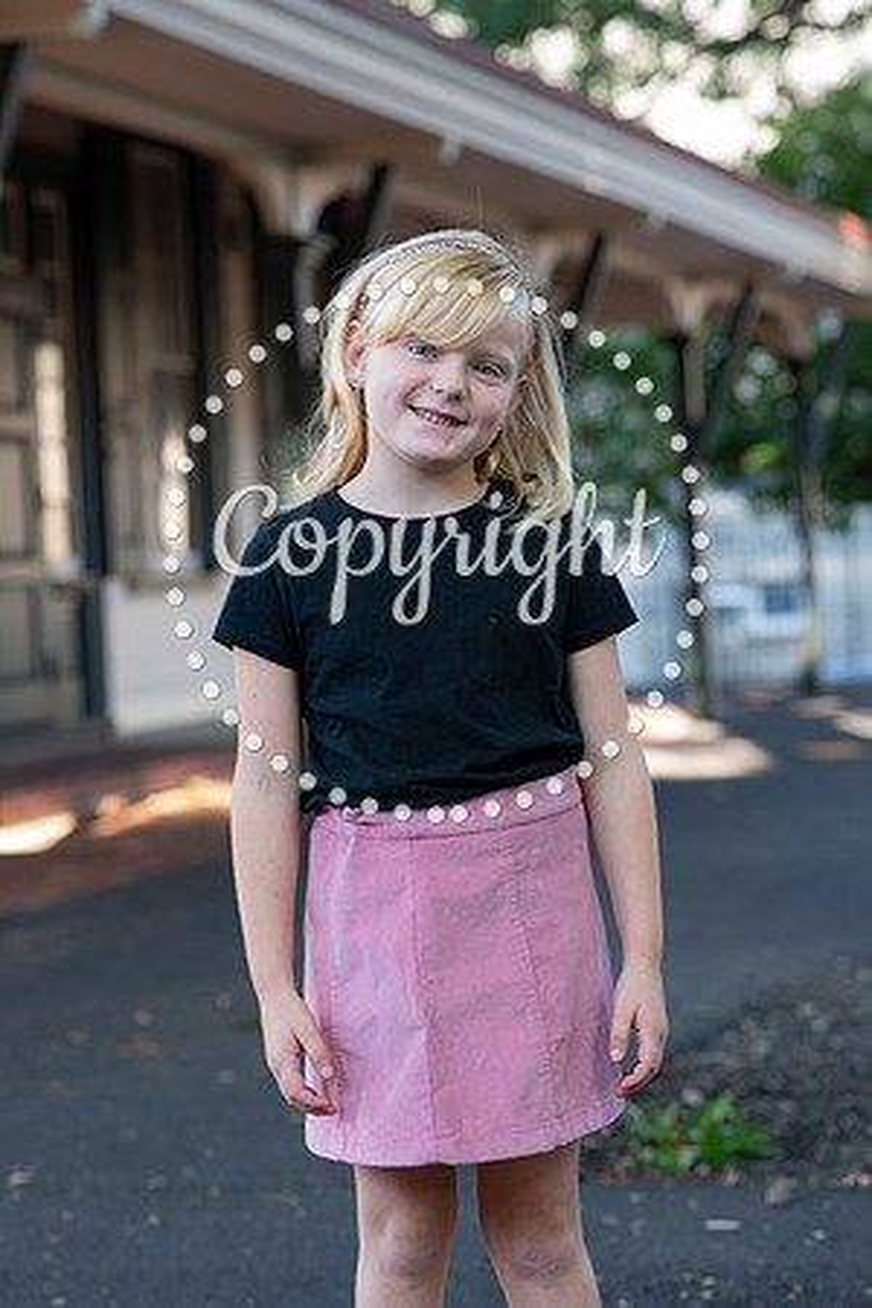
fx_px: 3088
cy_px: 654
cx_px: 436
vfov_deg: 23.9
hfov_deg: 16.1
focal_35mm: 85
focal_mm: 85
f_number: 4.5
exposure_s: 1/250
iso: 800
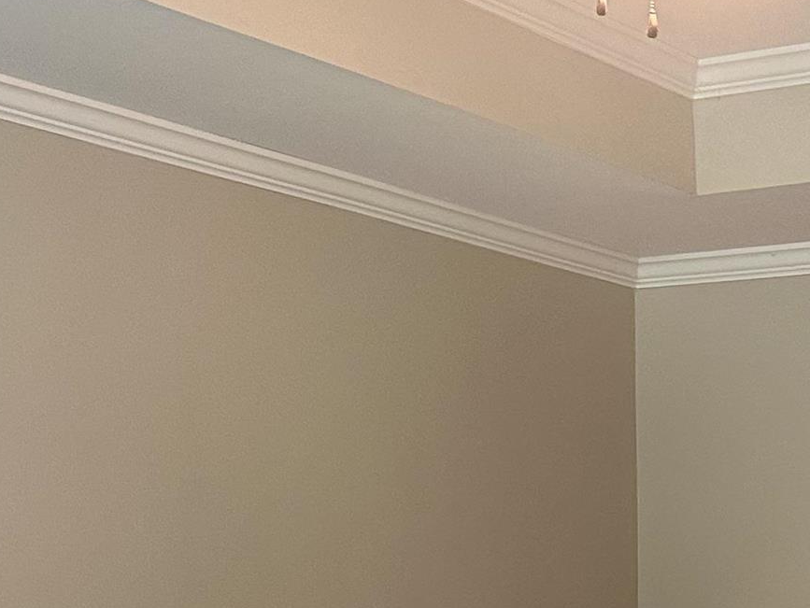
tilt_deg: -1.5
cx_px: 959
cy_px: 722
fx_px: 1990
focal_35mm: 85
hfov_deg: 21.4
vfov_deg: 16.7
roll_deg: -0.6
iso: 320
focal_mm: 6.86
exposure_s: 1/60
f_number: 1.78
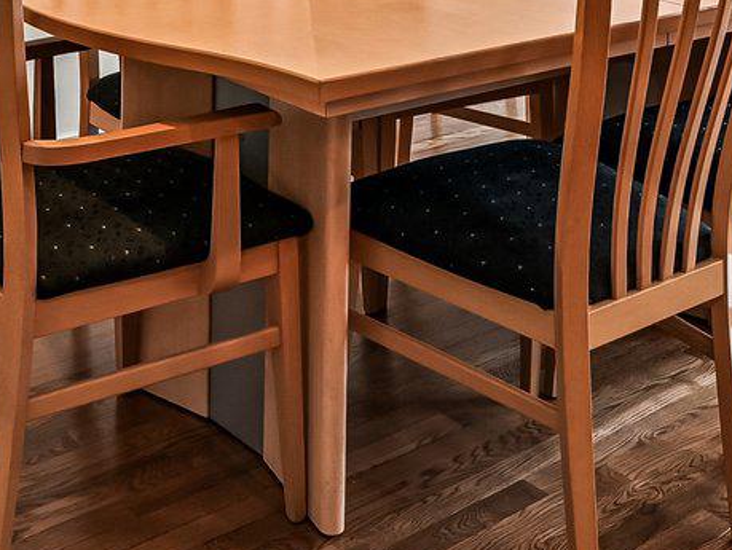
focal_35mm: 60
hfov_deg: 32.1
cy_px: -278
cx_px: 293
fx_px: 1270
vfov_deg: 20.8
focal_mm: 14
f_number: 8
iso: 100
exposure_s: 1/20
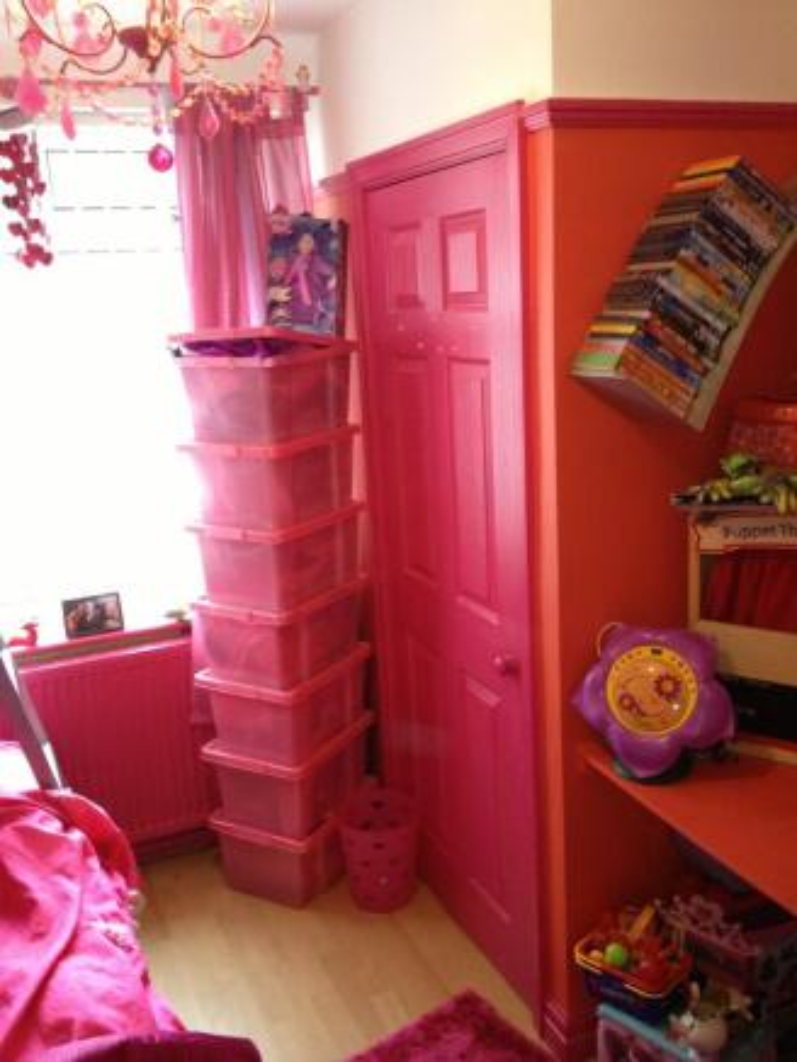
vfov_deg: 52.6
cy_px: 531
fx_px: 1074
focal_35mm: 35
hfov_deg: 40.7
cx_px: 398
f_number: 2.4
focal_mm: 4.28
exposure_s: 1/20
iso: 250
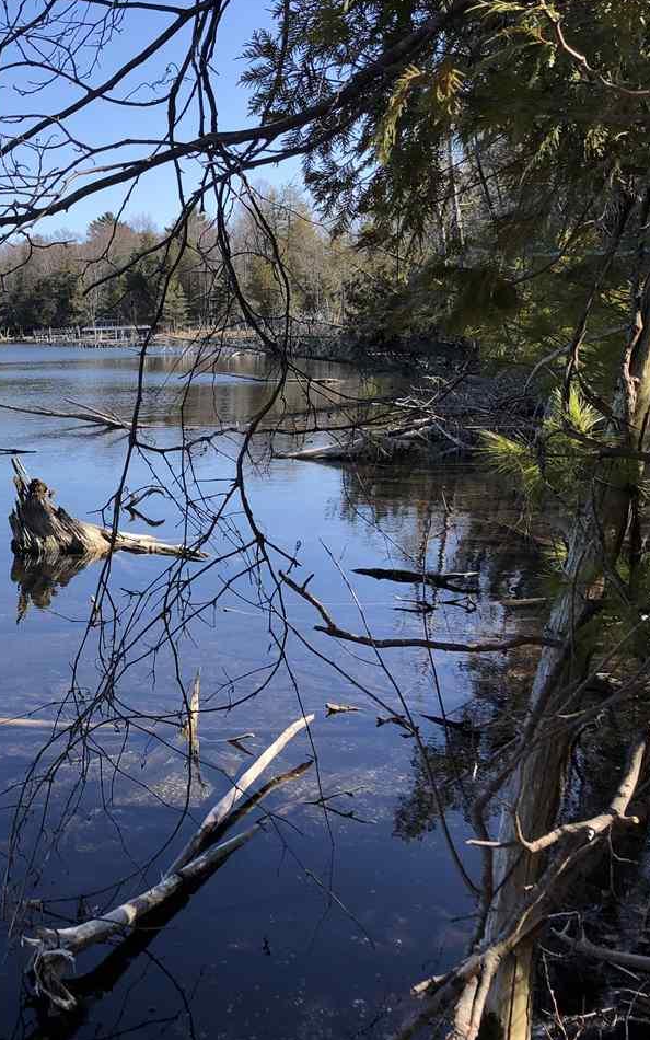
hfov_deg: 30.5
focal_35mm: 40
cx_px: 60
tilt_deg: -9.7
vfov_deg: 49.3
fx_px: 1133
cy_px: 518
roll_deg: -0.5
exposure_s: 1/1056
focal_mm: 3.99
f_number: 1.8
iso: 20
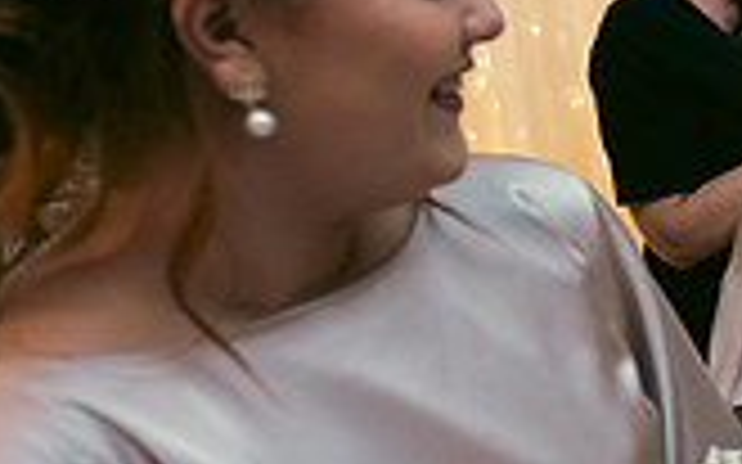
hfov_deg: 19.2
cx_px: 1277
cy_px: 187
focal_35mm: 86
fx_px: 1738
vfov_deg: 15.2
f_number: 3.5
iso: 800
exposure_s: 1/160
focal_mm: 24
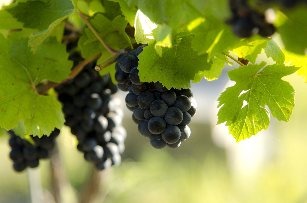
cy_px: 102
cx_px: 154
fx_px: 1532
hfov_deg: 11.4
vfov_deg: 7.6
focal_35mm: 180
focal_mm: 120
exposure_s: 1/500
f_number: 4
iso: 400
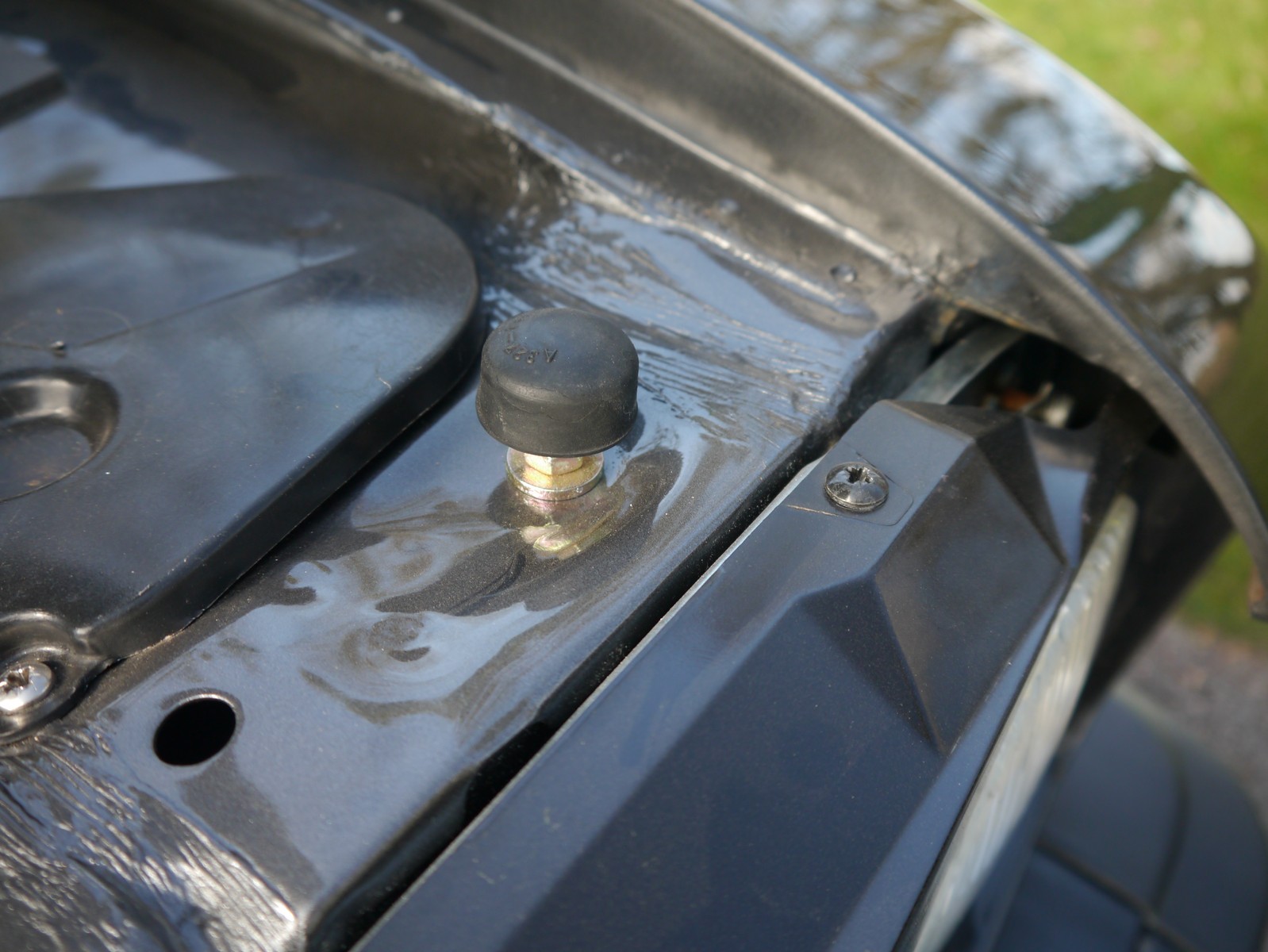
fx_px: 1173
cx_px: 634
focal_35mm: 32
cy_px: 476
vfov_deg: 44.2
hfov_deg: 56.8
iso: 200
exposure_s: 1/60
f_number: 3.8
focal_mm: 16
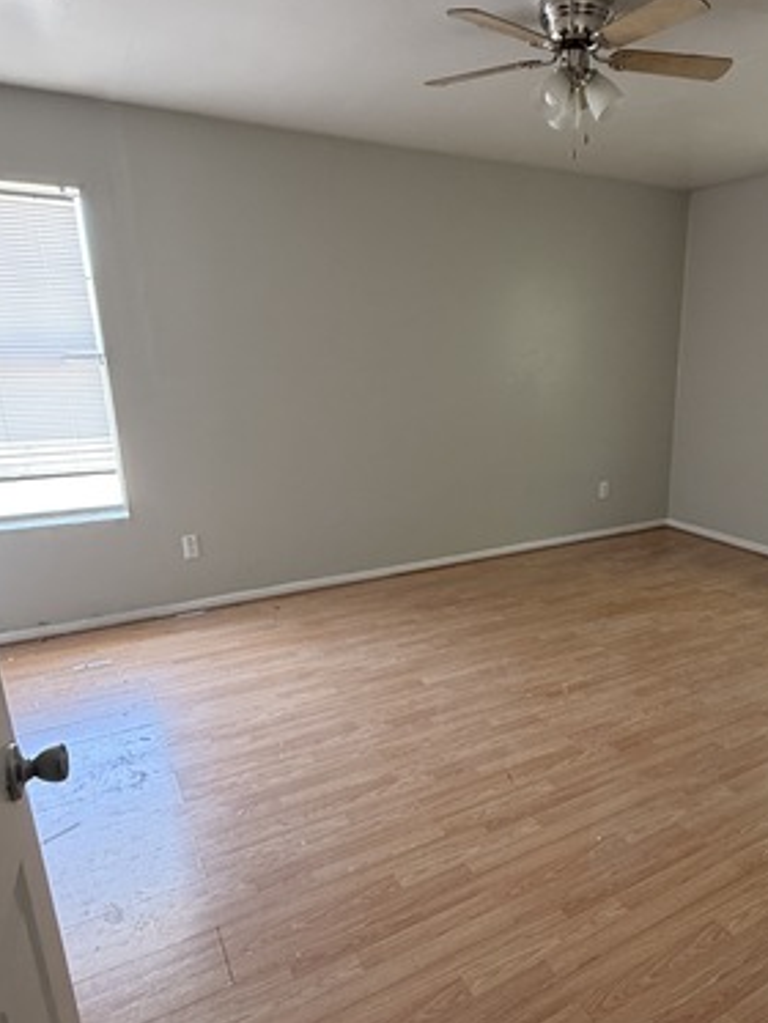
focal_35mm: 24
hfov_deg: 55.9
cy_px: 551
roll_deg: -0.8
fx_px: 710
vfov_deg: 71.5
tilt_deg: -17.2
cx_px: 499
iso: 320
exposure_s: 1/65
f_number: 2.2
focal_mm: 2.22
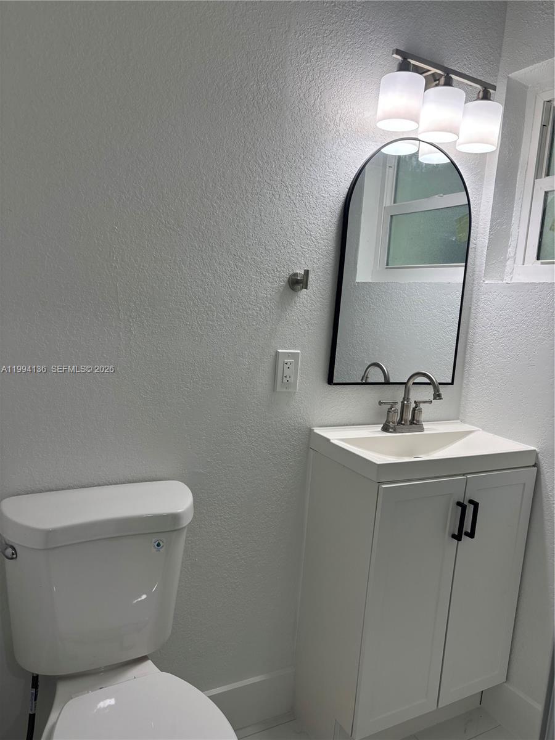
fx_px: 556
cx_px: 278
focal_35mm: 26
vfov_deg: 67.3
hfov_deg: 53.1
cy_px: 370
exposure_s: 1/120
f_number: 1.6
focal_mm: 5.96
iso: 50
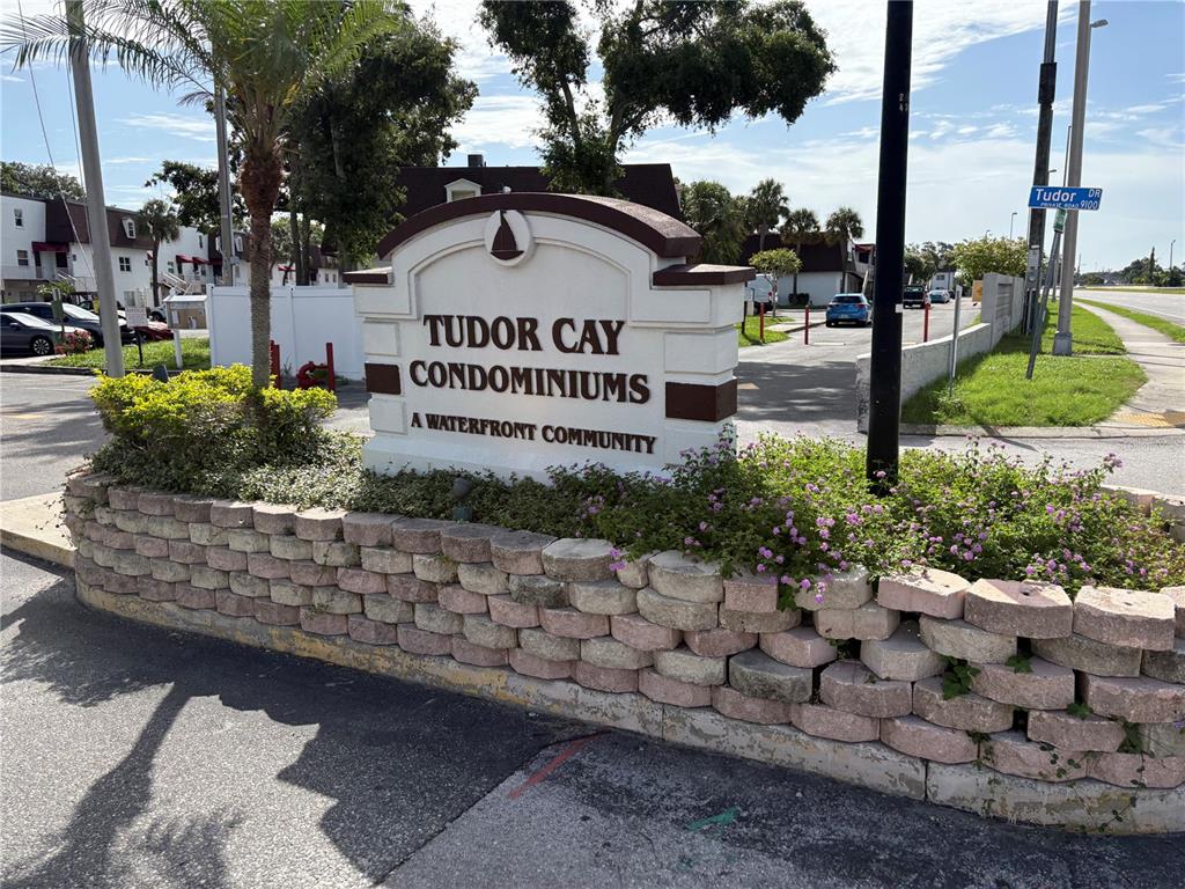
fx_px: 890
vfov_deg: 53.1
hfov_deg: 67.3
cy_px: 444
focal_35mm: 26
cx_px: 592
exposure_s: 1/4608
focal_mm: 5.96
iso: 64
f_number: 1.6
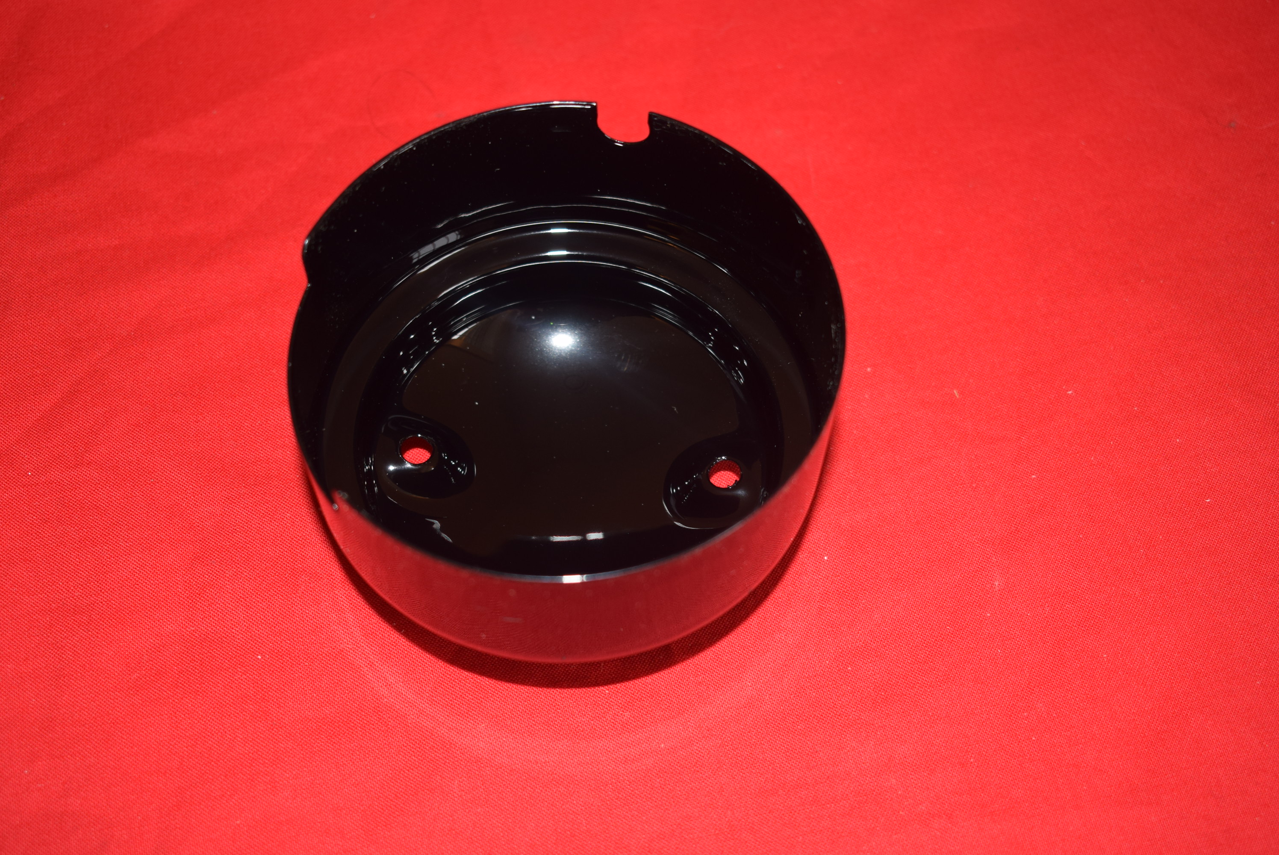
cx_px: 640
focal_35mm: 46
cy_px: 428
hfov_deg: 42.3
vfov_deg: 29.0
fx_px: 1653
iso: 320
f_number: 5
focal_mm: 31
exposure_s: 1/40
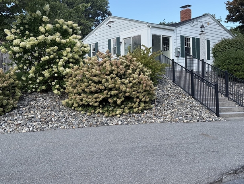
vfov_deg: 35.9
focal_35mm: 40
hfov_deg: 46.7
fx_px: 282
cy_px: 80
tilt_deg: +2.3
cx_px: 135
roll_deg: +1.5
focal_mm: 6.76
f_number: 1.78
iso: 80
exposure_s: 1/1812
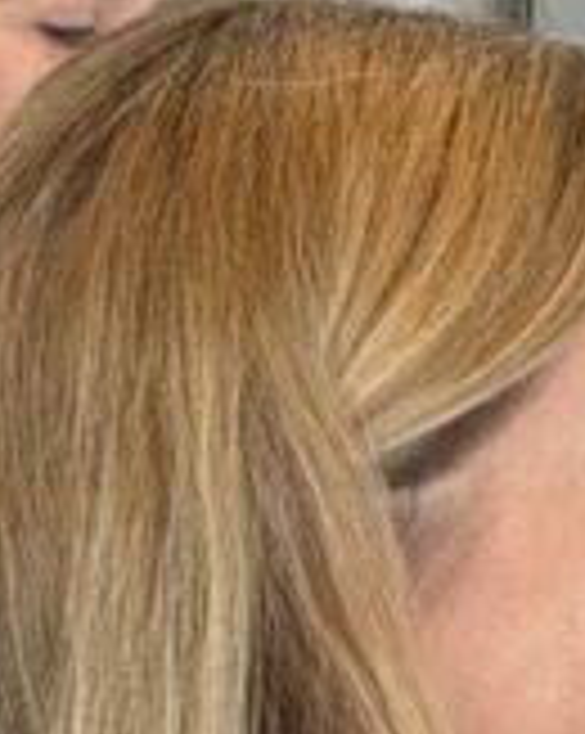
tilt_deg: -0.8
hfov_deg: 5.0
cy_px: 775
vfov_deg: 6.5
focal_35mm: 295
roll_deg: -2.4
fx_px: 6396
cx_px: 1822
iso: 100
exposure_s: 1/118
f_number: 1.78
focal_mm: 6.76
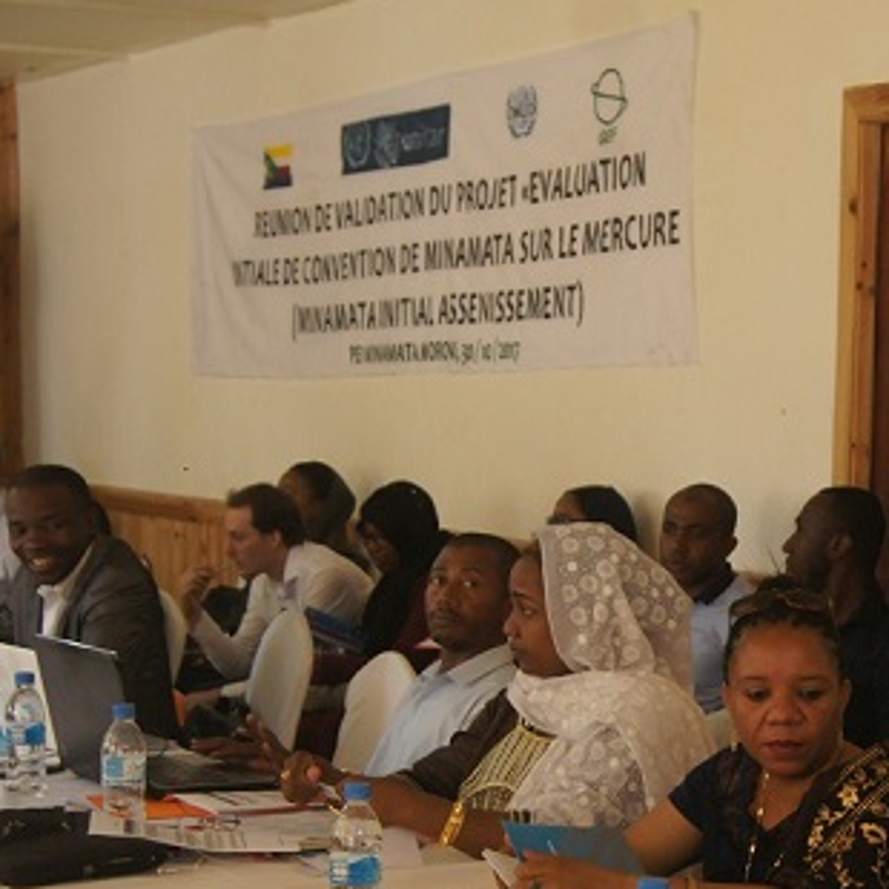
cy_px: 660
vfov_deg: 21.5
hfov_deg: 21.0
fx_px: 2324
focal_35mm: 80
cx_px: 869
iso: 500
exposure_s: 1/60
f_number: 4.5
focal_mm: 26
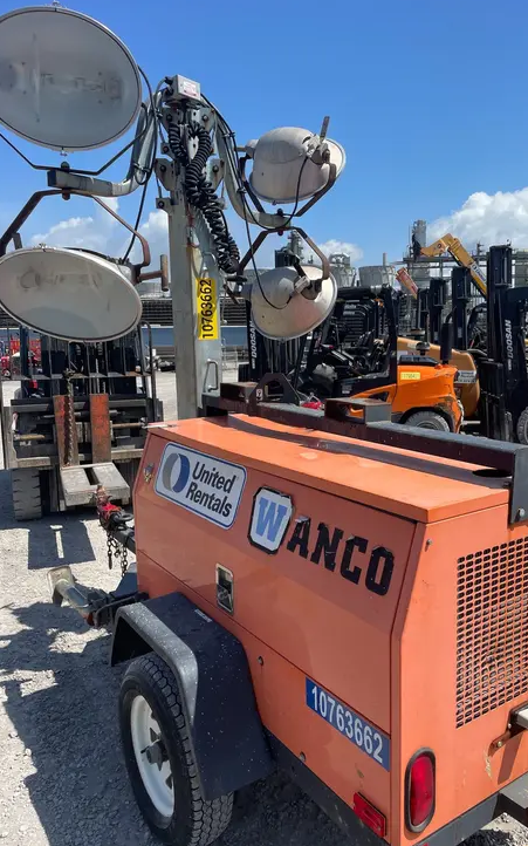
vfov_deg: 66.5
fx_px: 645
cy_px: 419
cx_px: 302
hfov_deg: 44.4
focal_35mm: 28
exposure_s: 1/3040
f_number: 1.6
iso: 32
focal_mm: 4.2
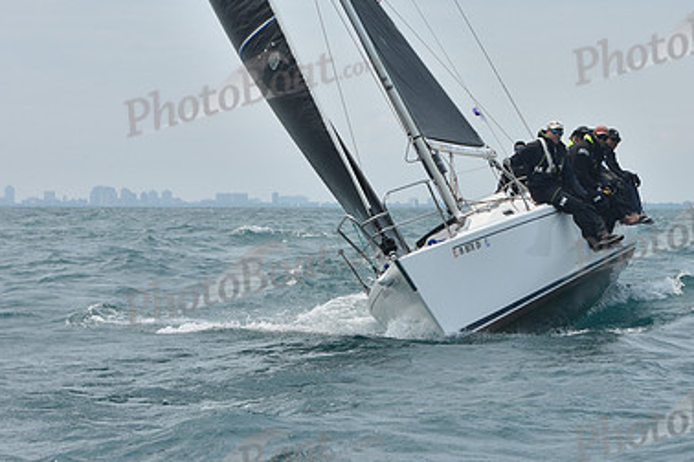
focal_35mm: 132
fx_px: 2544
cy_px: 159
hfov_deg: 15.5
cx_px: 479
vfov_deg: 10.4
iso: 250
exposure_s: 1/800
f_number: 11
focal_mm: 86
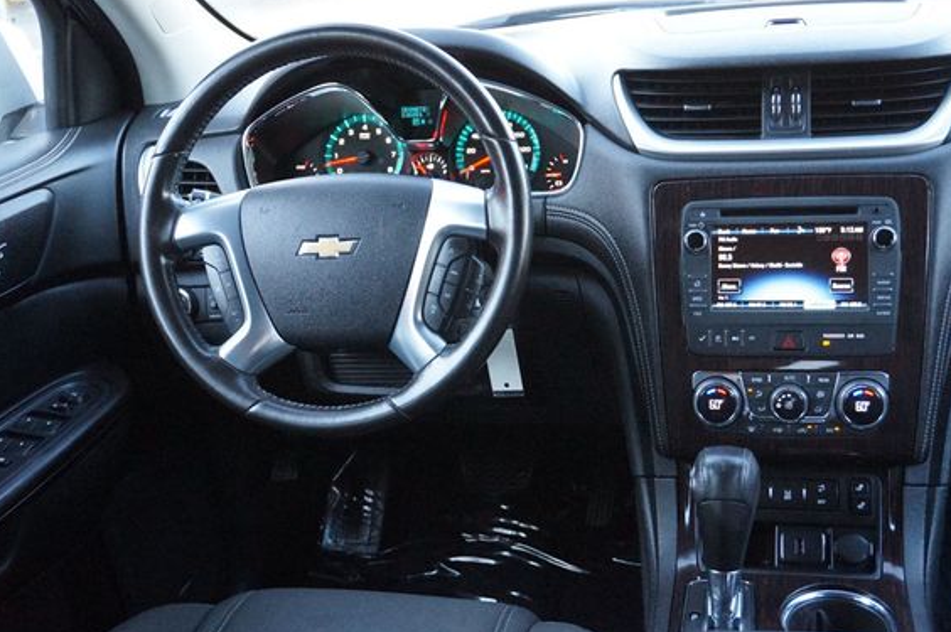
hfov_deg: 45.8
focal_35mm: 43
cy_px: 297
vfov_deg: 31.4
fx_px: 1123
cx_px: 533
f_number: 4.5
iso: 3200
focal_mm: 25
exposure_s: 1/125
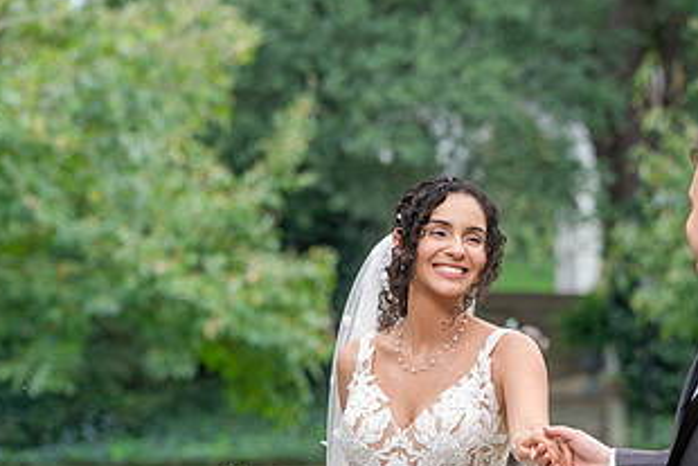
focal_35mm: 203
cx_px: 565
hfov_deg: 10.1
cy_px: 393
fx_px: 3929
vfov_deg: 6.8
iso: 200
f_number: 4
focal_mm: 108.3
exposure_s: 1/200
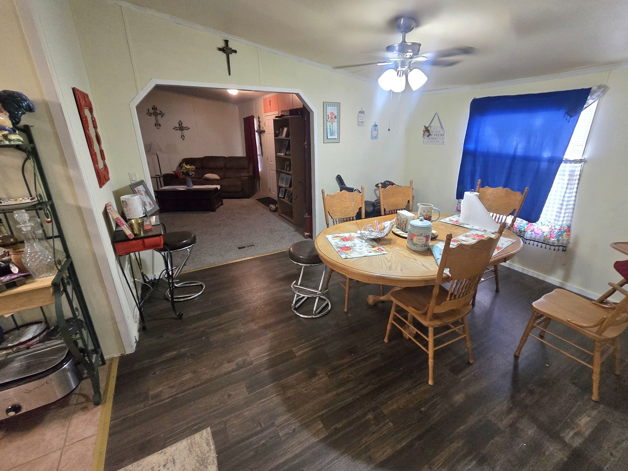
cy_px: 246
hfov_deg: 102.0
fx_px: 254
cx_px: 322
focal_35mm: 14
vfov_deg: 85.6
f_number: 2.2
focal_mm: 2.2
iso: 640
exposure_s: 1/60.2
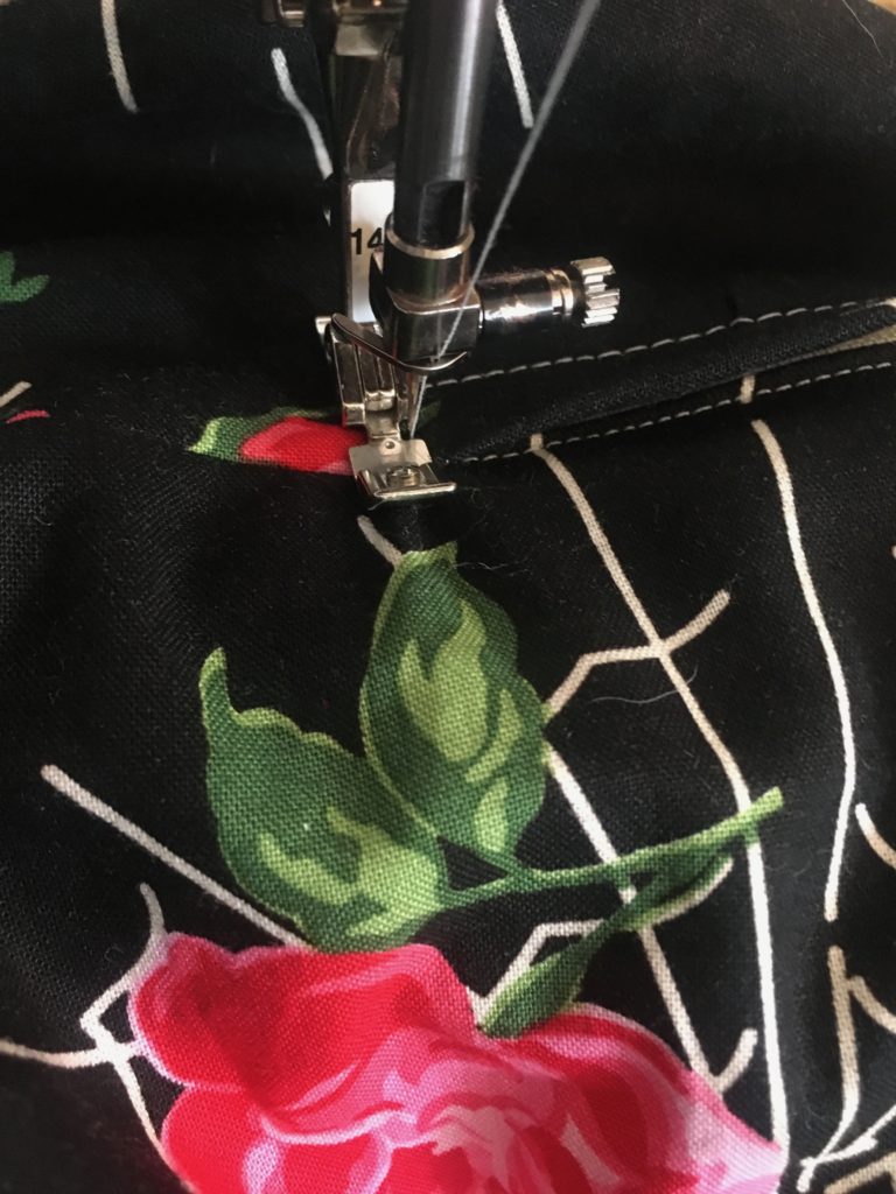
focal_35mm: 29
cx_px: 448
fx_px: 1001
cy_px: 597
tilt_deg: -55.0
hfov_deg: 48.2
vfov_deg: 61.7
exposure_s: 1/15
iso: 250
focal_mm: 4.15
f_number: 2.2
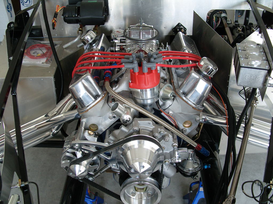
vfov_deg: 37.7
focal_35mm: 38
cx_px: 136
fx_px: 300
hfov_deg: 49.0
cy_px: 102
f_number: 2.8
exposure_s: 1/50
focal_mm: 7.8
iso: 80
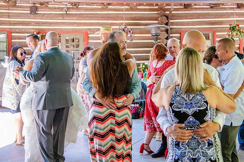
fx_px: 373
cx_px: 144
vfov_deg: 24.5
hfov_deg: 36.1
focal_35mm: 55
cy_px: 66
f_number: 4
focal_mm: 46
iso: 1600
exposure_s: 1/320
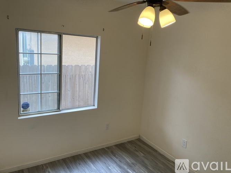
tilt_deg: -10.1
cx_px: 116
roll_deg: -5.6
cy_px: 86
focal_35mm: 28
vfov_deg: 49.7
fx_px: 187
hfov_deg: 63.5
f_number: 1.8
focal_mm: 3.99
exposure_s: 1/120
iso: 40
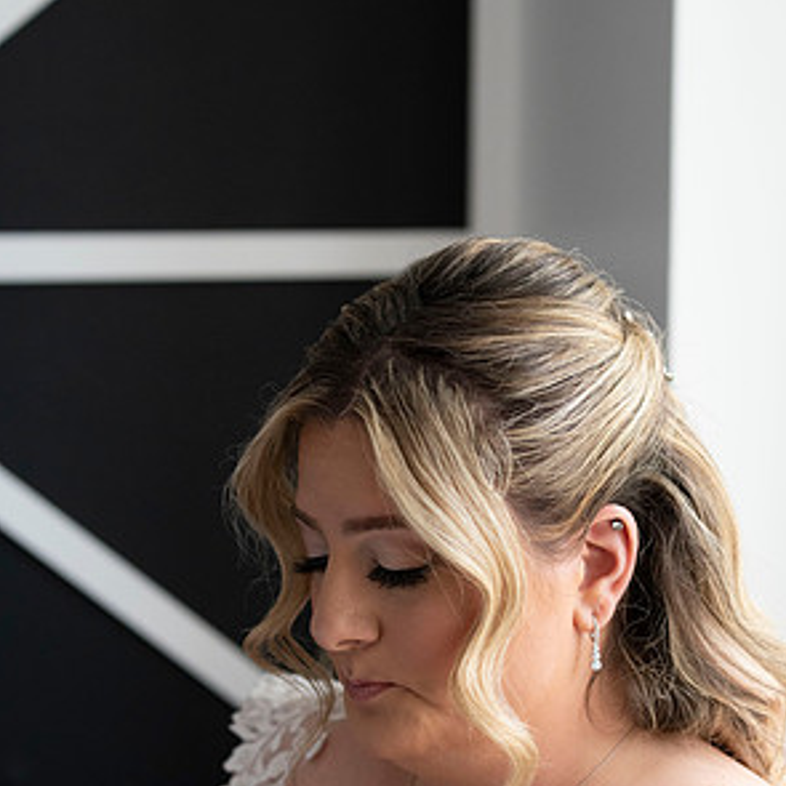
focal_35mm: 110
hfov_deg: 15.8
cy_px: 576
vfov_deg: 15.8
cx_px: 396
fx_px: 2826
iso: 4000
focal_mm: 85
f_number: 4
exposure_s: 1/2000
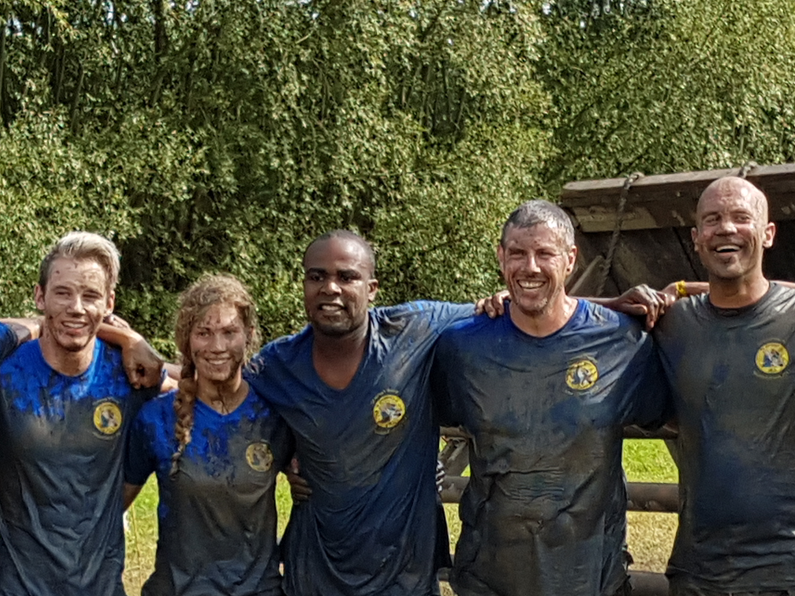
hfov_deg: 46.7
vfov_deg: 35.6
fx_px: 919
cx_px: 436
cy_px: 400
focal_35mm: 40
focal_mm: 4.2
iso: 40
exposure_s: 1/1156
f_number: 1.7
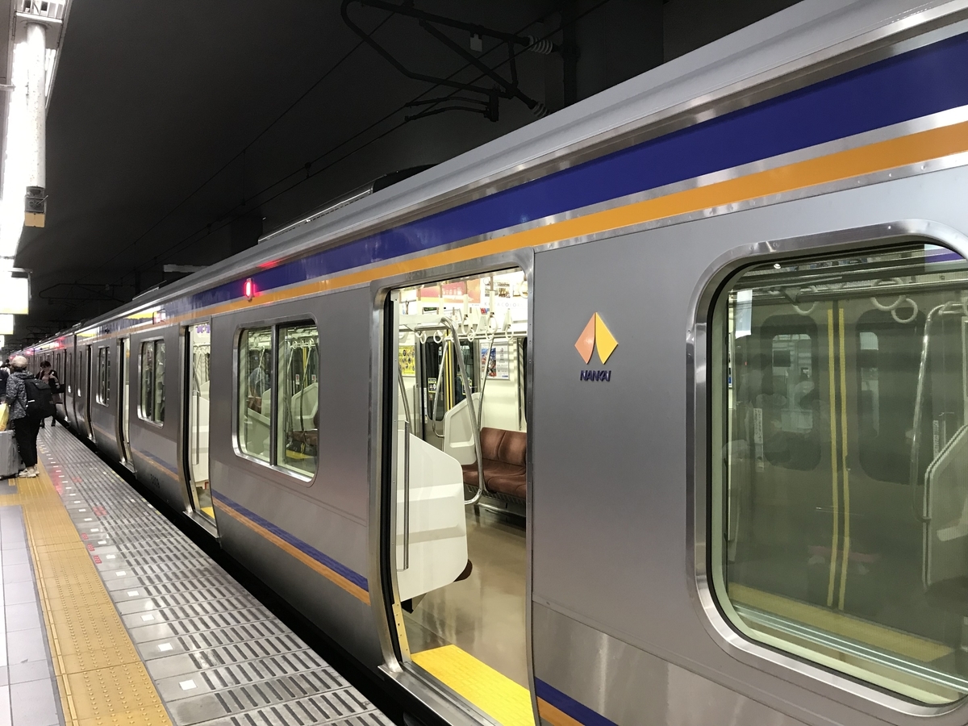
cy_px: 363
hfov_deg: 63.4
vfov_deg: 49.7
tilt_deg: -1.1
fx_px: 783
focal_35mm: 28
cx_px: 484
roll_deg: +1.2
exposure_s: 1/17
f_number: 1.8
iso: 40
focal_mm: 3.99
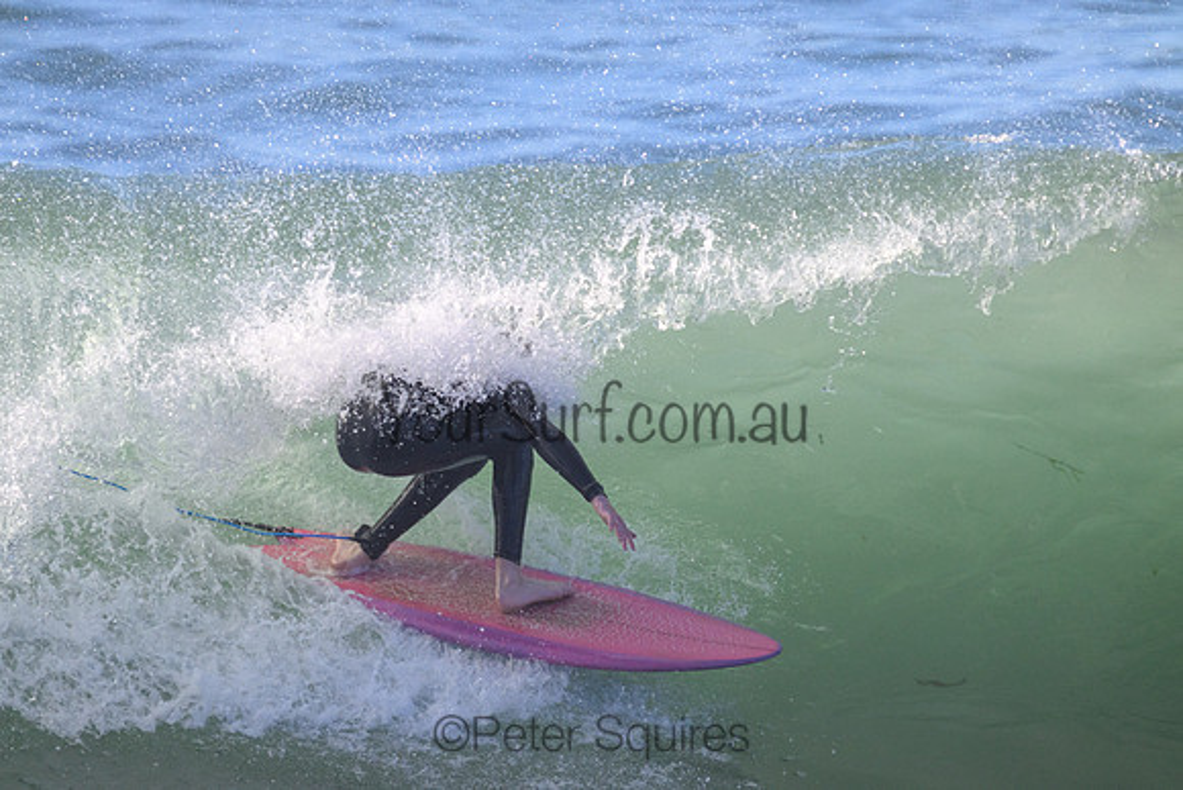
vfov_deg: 1.7
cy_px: 395
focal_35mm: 800
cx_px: 592
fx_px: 26294
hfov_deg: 2.6
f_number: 11
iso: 1800
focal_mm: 800
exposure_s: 1/2000
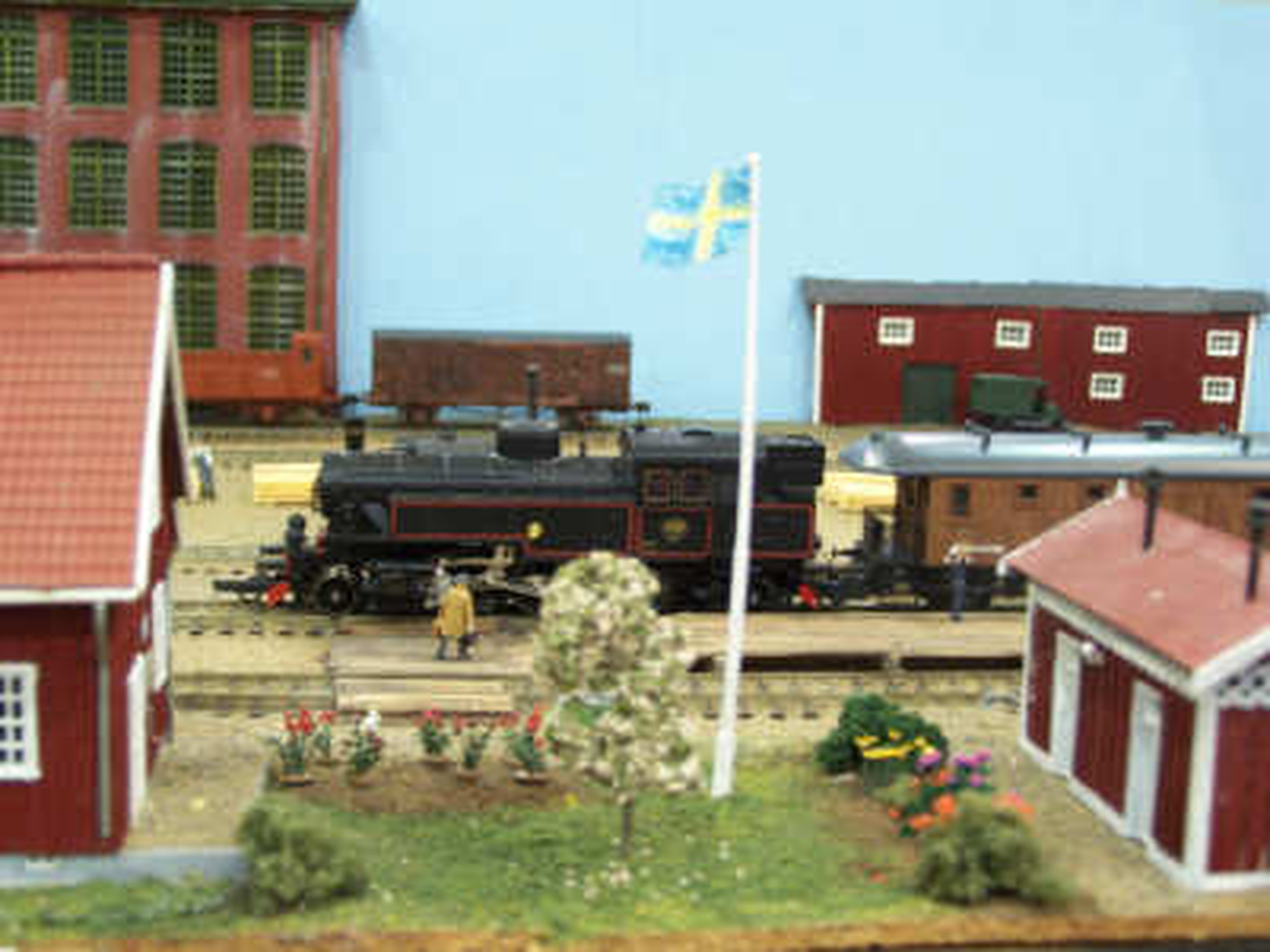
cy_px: 476
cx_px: 635
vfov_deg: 24.8
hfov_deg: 32.7
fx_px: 2165
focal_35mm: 59
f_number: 3.1
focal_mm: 9.8
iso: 140
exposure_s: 1/8
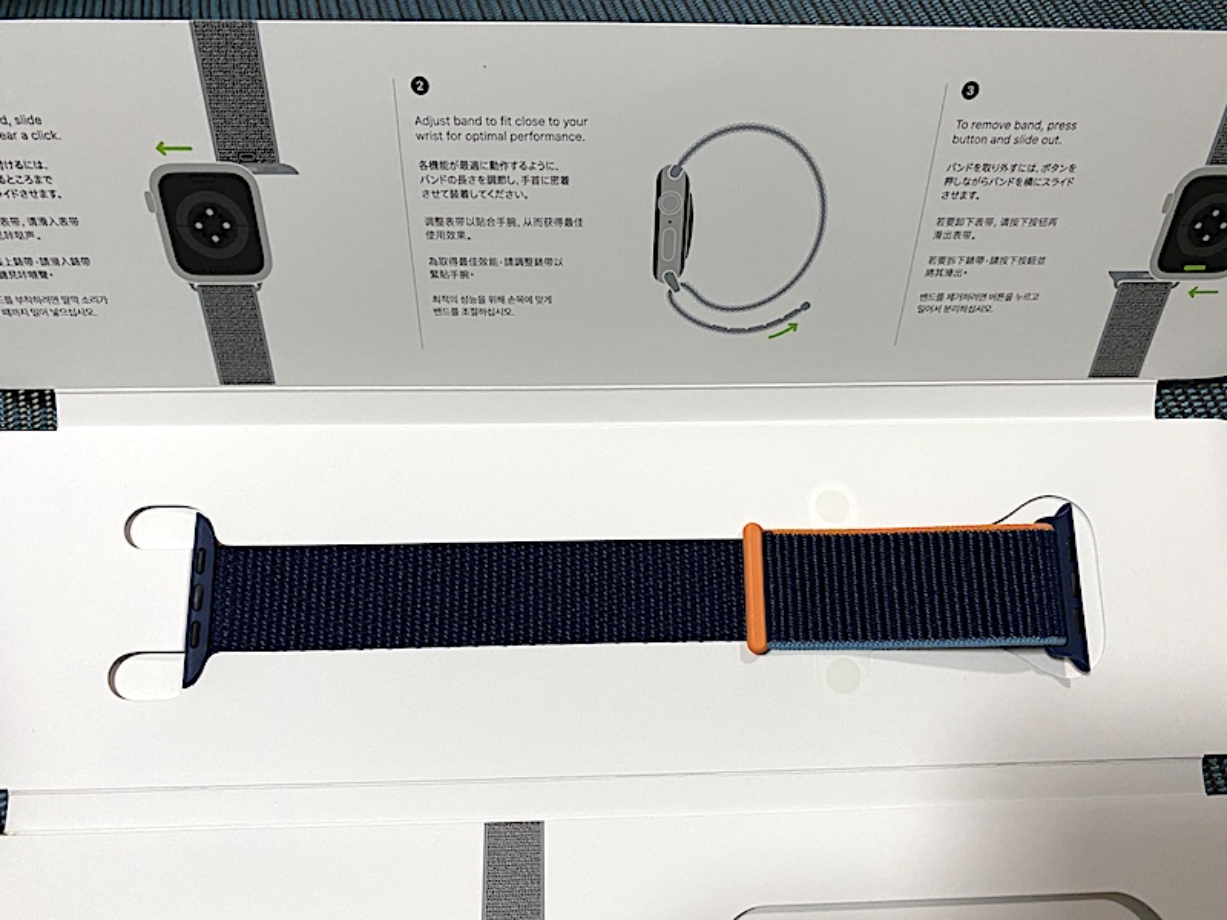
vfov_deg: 53.1
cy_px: 460
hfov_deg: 67.3
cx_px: 614
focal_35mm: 26
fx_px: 922
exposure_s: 1/50
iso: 250
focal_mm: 4.25
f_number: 1.8
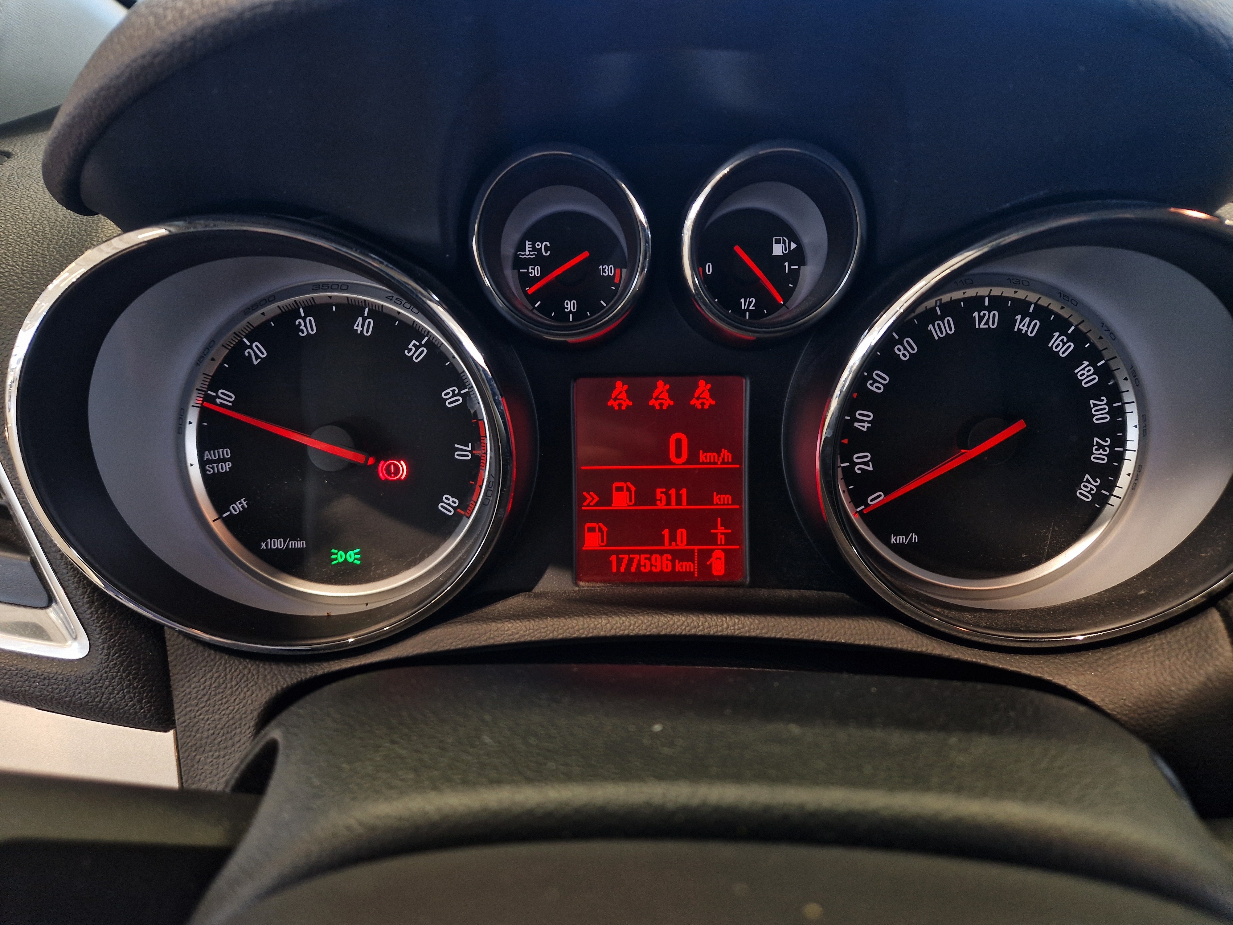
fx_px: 819
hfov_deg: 73.9
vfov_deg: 58.9
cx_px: 616
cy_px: 462
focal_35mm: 23
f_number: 1.8
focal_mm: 5.4
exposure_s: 1/100
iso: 160
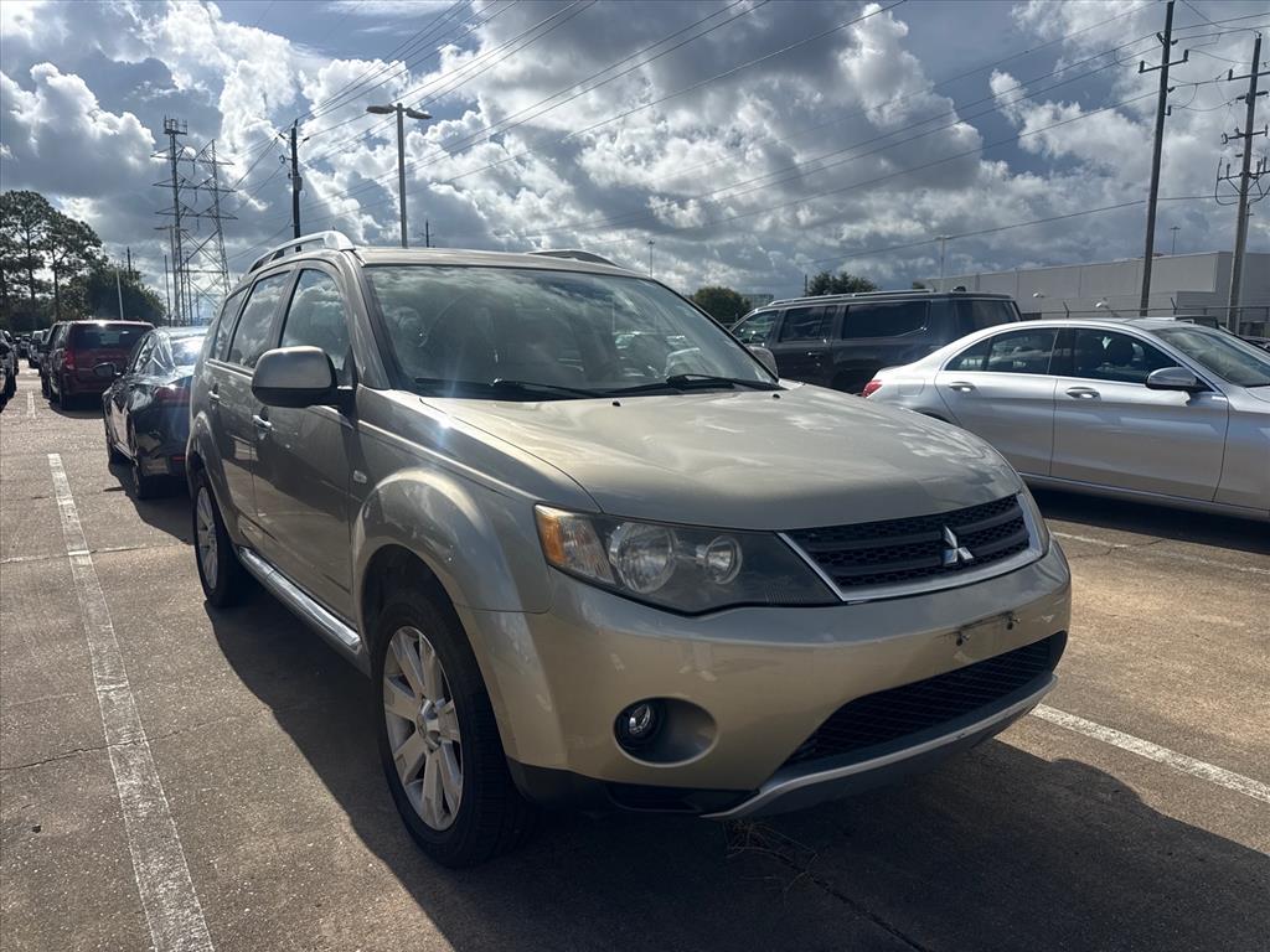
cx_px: 635
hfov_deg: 71.6
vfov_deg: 56.8
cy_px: 476
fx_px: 881
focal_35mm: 24
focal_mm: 6.76
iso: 80
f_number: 1.78
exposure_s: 1/9091
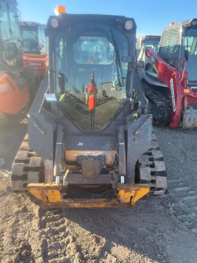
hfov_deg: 53.1
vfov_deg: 67.3
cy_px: 132
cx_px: 98
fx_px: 197
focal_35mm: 26
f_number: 1.6
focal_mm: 4.2
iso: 50
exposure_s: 1/530
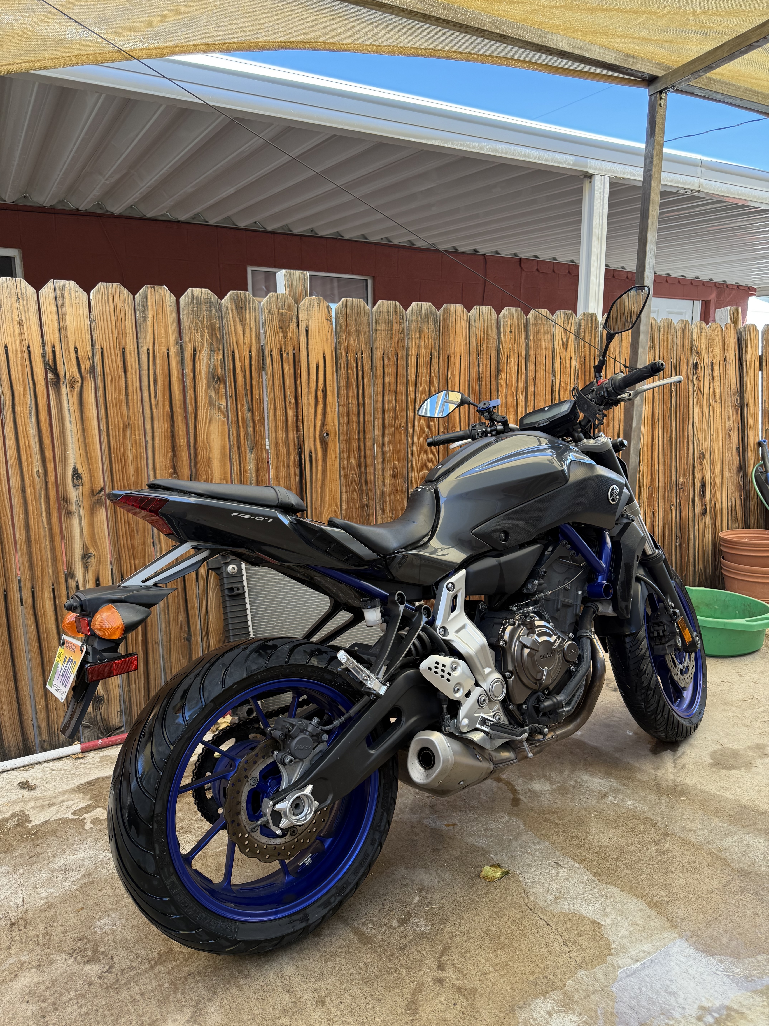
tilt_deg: -10.2
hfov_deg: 56.8
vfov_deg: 71.6
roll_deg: +0.4
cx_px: 384
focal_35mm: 24
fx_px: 711
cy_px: 513
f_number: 1.78
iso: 100
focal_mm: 6.76
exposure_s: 1/280
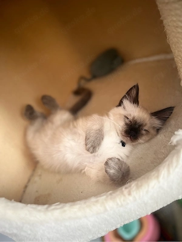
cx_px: 91
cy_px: 121
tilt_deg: -32.5
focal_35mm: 26
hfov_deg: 53.1
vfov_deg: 67.3
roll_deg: +37.2
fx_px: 182
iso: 125
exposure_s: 1/66
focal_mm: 5.7
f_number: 1.5
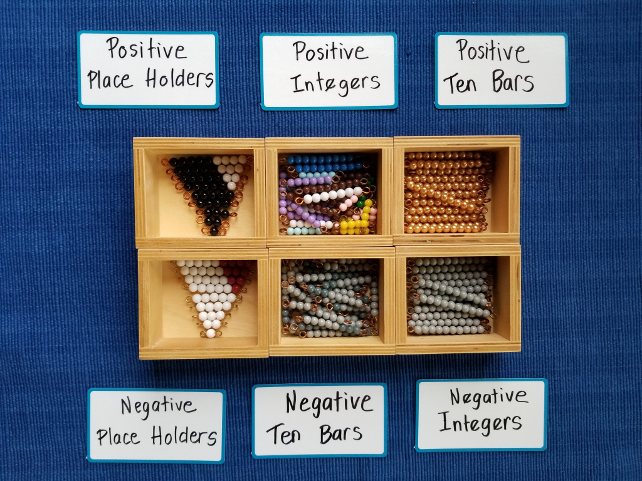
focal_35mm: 26
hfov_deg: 67.3
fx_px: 482
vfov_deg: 53.1
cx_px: 321
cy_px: 240
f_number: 1.7
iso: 200
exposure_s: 1/50
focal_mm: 4.25
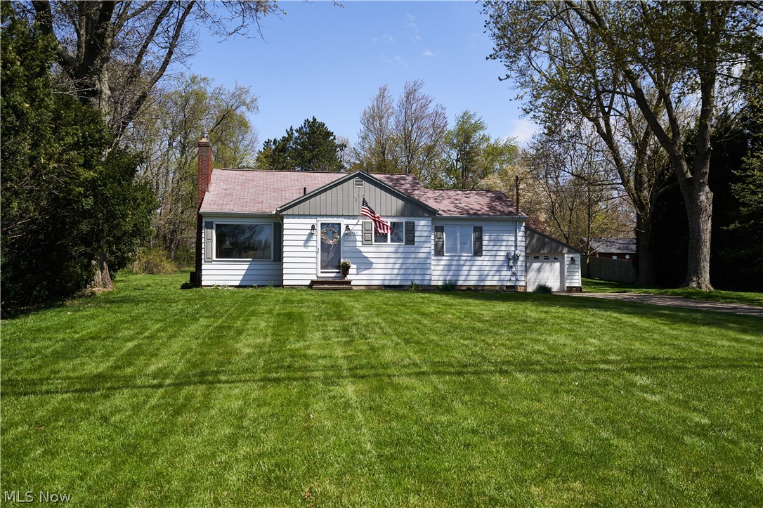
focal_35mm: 30
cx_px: 382
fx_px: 636
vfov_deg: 43.6
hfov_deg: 62.0
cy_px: 254
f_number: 5.6
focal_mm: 30
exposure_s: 1/500
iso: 100
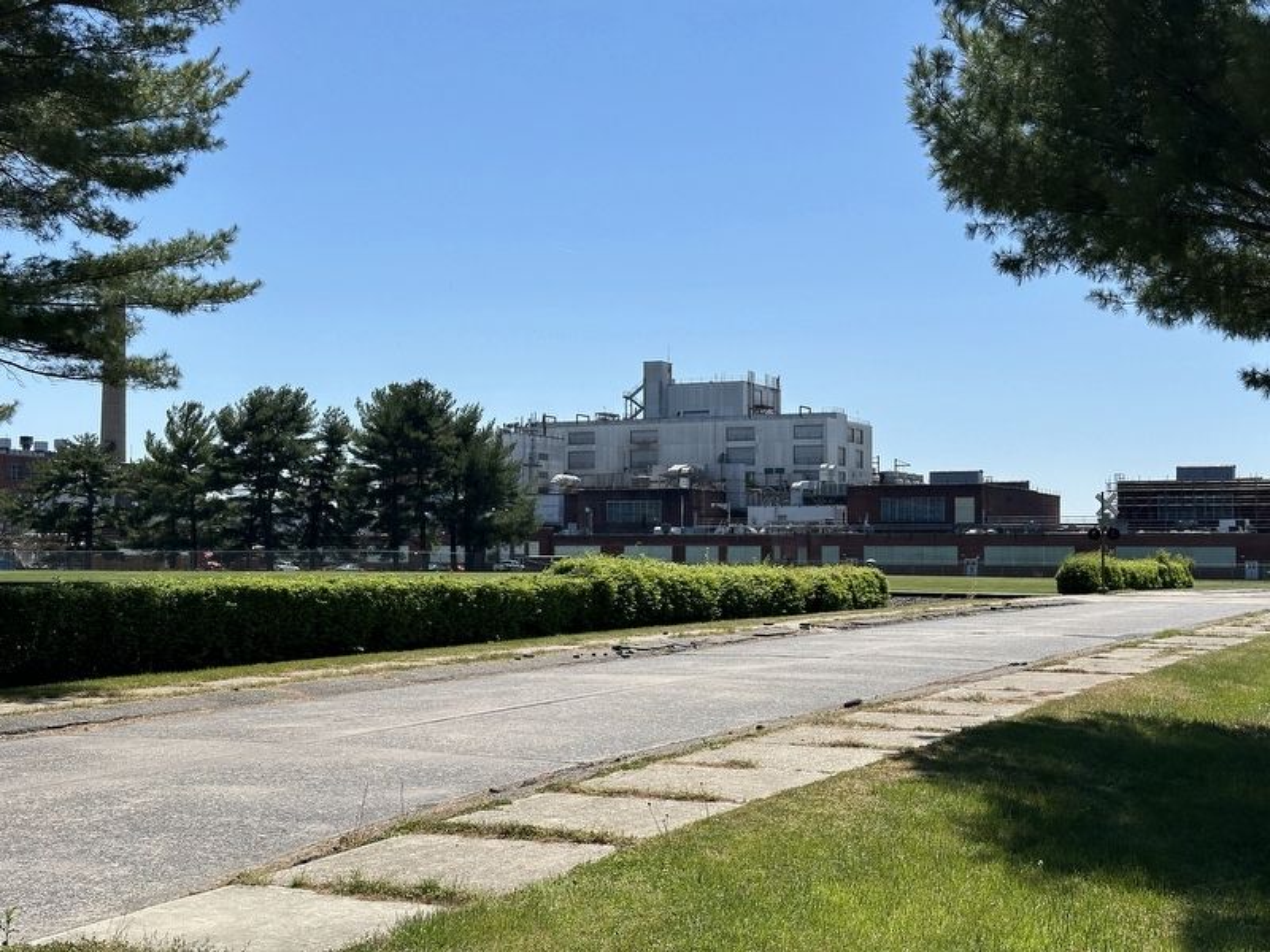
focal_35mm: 48
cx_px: 635
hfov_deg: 39.7
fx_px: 1761
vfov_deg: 30.3
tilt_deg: +2.7
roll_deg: -0.6
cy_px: 476
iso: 64
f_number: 1.78
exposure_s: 1/5882
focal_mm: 6.86
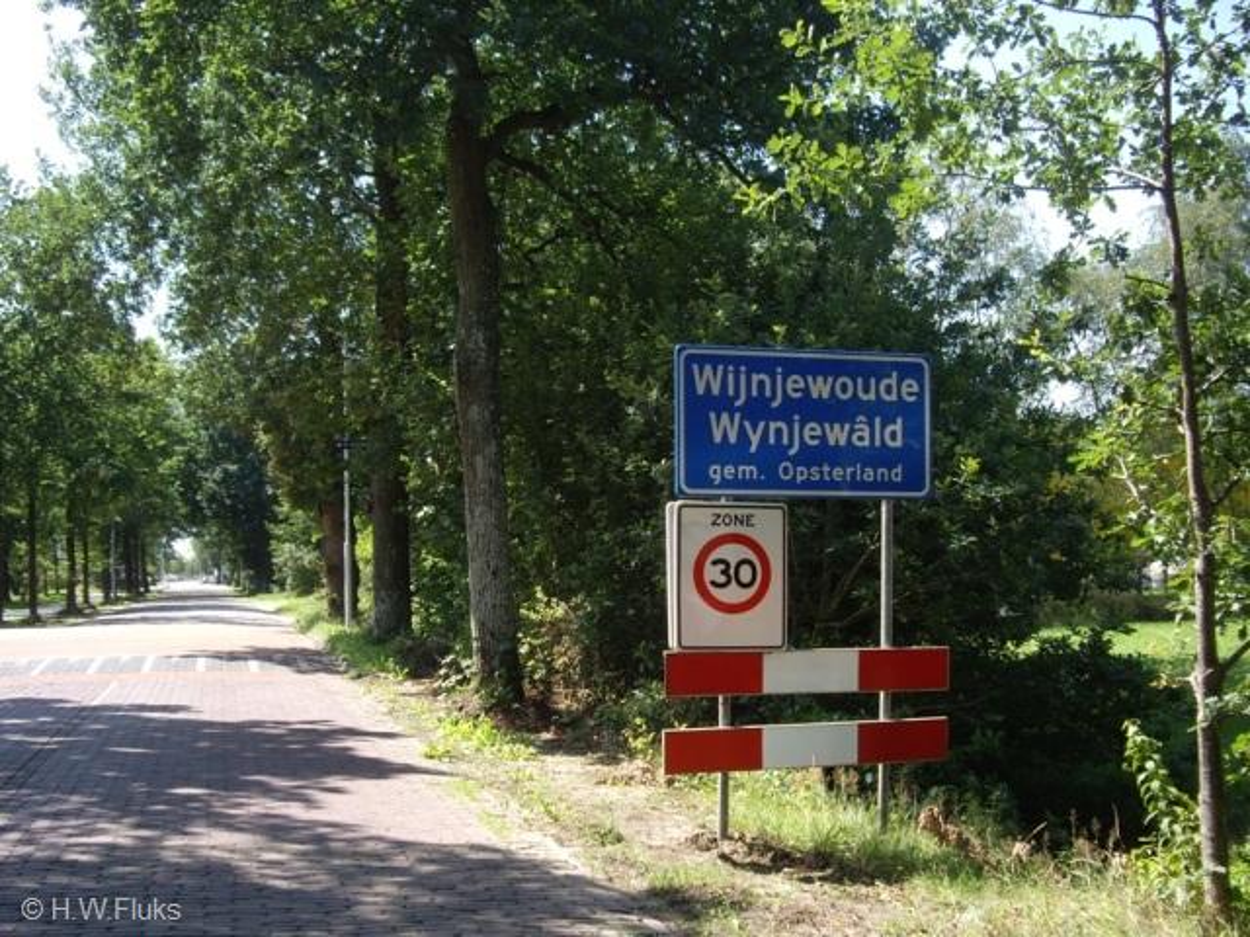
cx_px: 625
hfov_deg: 49.0
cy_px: 468
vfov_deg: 37.7
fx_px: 1372
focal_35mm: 38
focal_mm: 7.9
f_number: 2.8
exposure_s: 1/250
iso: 64
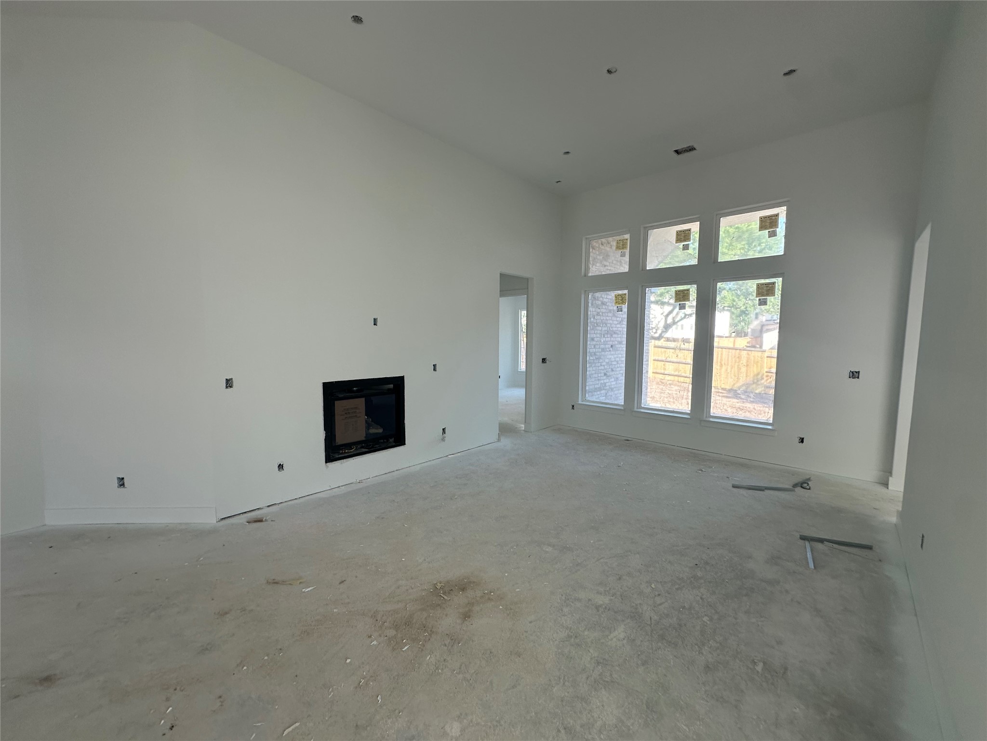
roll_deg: -0.3
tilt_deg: -4.3
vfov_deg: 85.7
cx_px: 494
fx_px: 399
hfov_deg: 102.1
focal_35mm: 14
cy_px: 370
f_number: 2.2
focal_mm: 2.22
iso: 64
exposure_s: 1/99
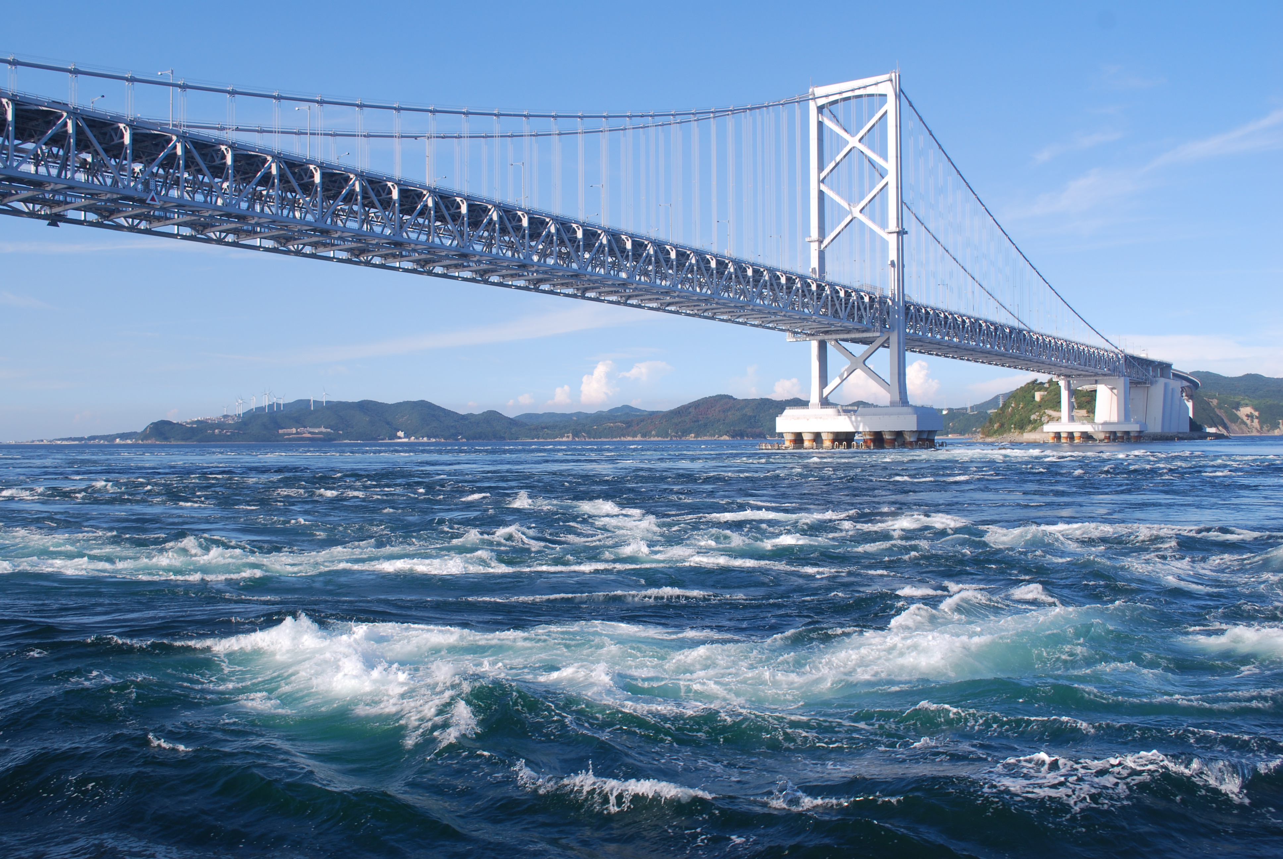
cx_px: 642
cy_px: 430
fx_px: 1177
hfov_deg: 57.2
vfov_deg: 40.1
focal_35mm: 33
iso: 100
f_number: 8
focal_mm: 22
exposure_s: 1/250
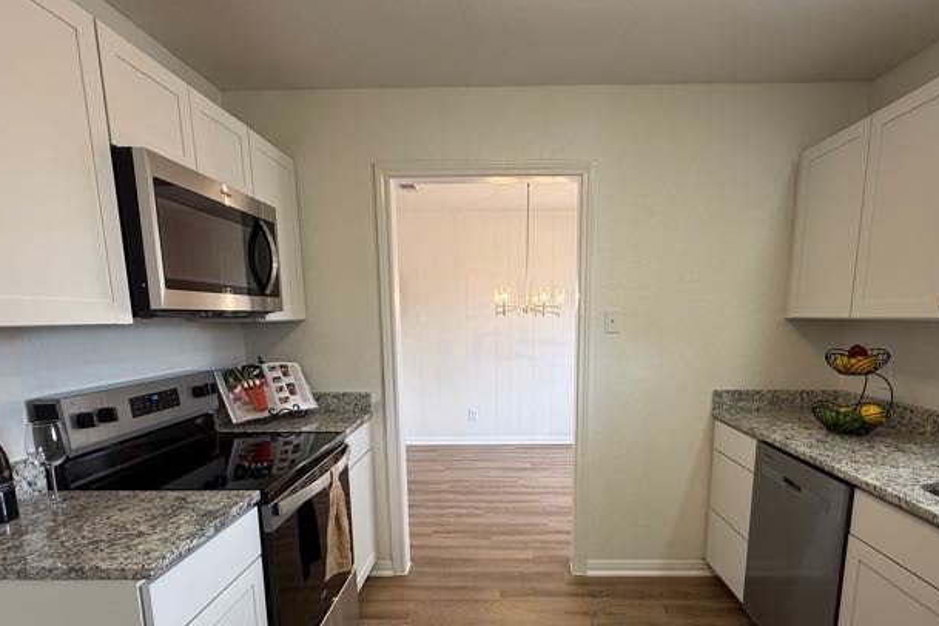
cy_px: 406
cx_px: 506
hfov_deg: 83.8
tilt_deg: -8.8
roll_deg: +0.5
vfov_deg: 60.8
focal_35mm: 20
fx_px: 522
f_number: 2.2
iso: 160
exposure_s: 1/120
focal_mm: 2.22
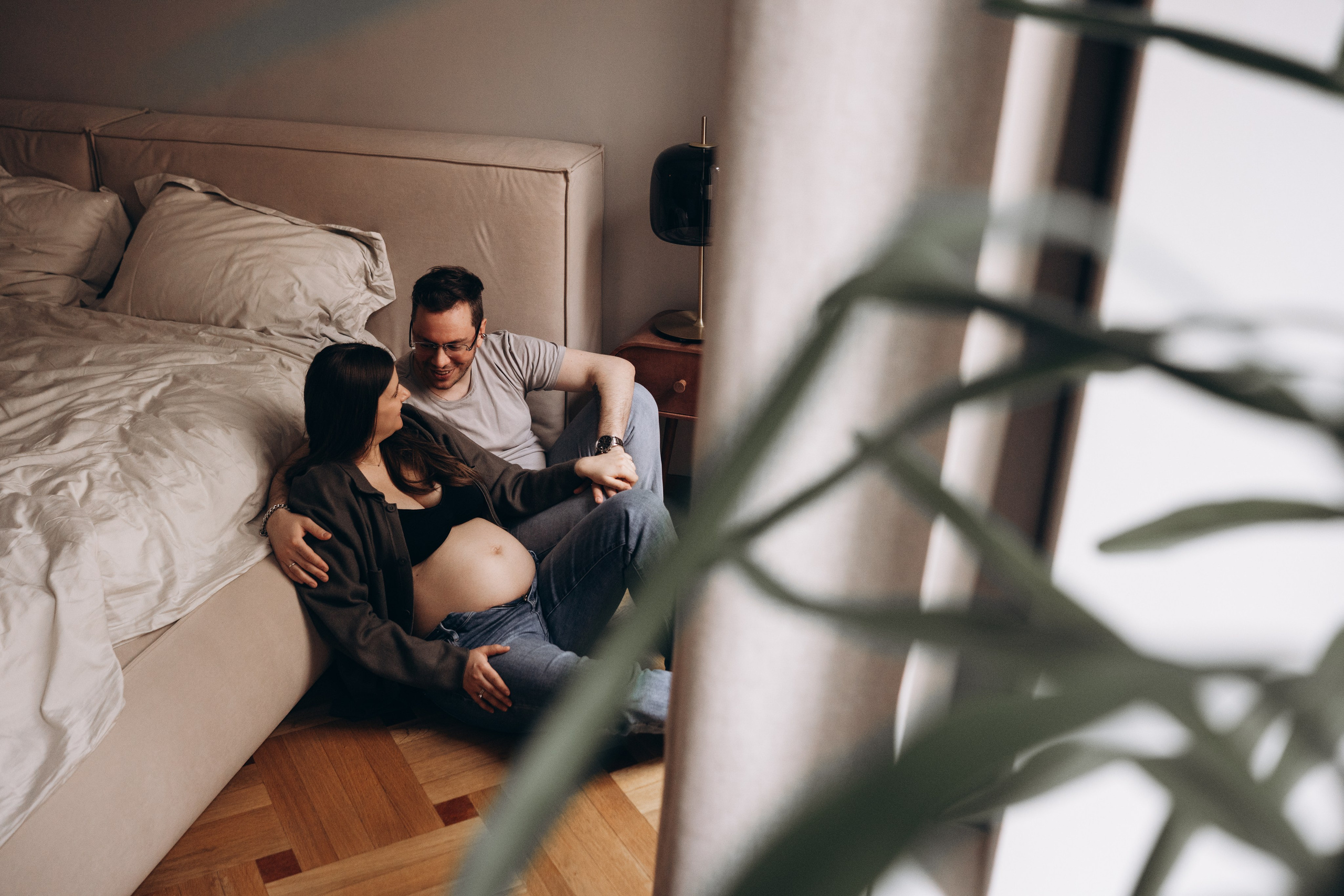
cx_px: 672
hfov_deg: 54.4
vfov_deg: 37.9
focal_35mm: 35
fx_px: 1307
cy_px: 448
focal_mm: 35
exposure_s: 1/160
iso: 1600
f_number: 2.8
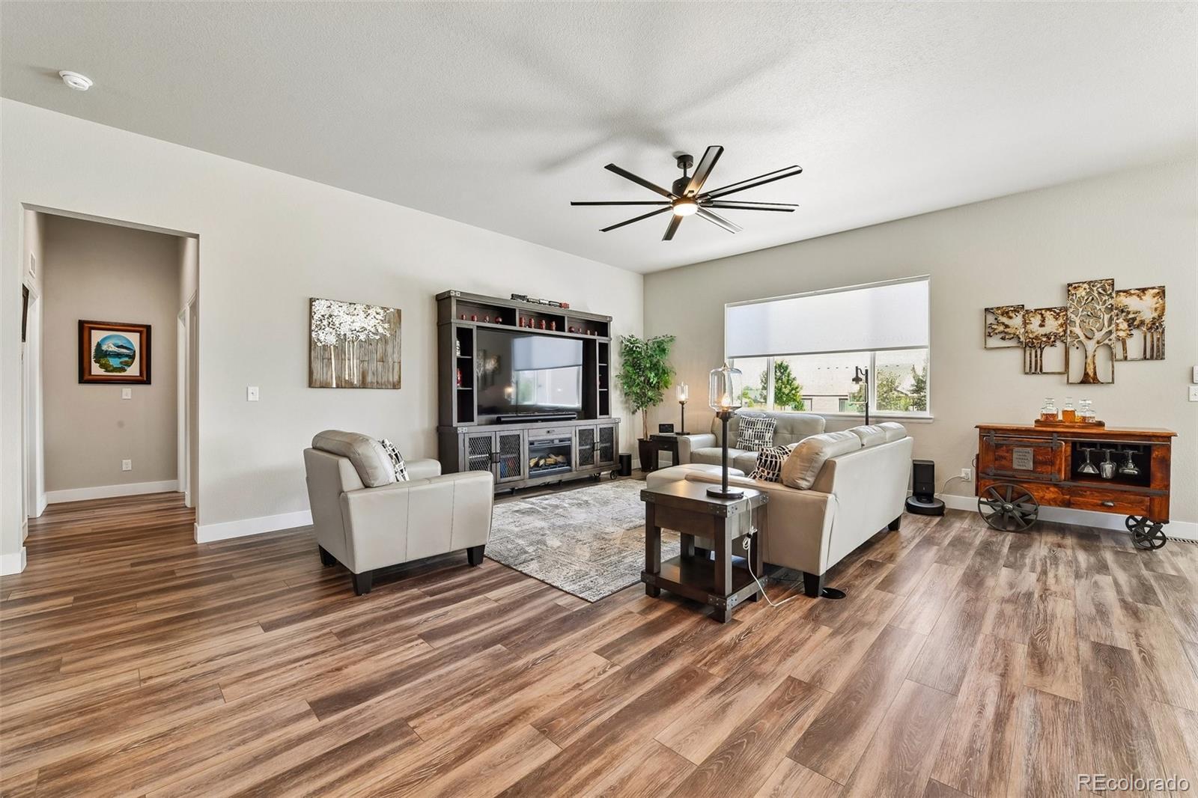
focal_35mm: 14
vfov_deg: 81.2
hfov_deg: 104.3
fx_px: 466
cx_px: 599
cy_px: 399
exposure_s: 1/8
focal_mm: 14
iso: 400
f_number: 11
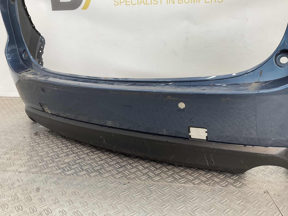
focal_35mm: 29
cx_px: 144
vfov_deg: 48.2
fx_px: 241
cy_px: 108
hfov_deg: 61.7
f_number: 1.8
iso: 20
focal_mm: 3
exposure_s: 1/100
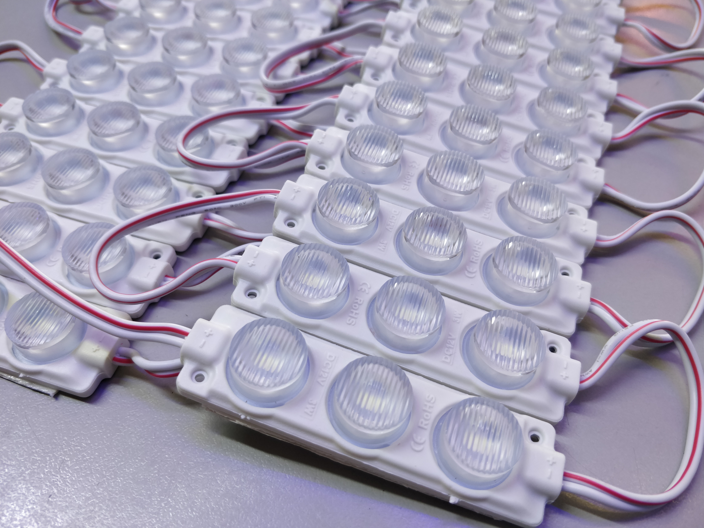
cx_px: 352
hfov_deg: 71.6
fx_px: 488
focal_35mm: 24
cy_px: 264
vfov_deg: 56.8
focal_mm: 4.1
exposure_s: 1/50
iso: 500
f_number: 1.7
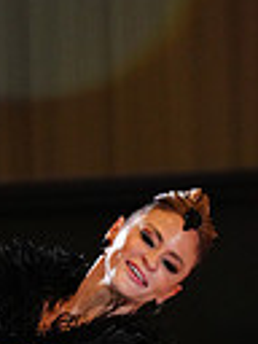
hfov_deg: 1.7
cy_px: 666
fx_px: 8636
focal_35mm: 869
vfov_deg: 2.3
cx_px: 163
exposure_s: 1/640
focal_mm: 200
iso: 2500
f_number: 2.8
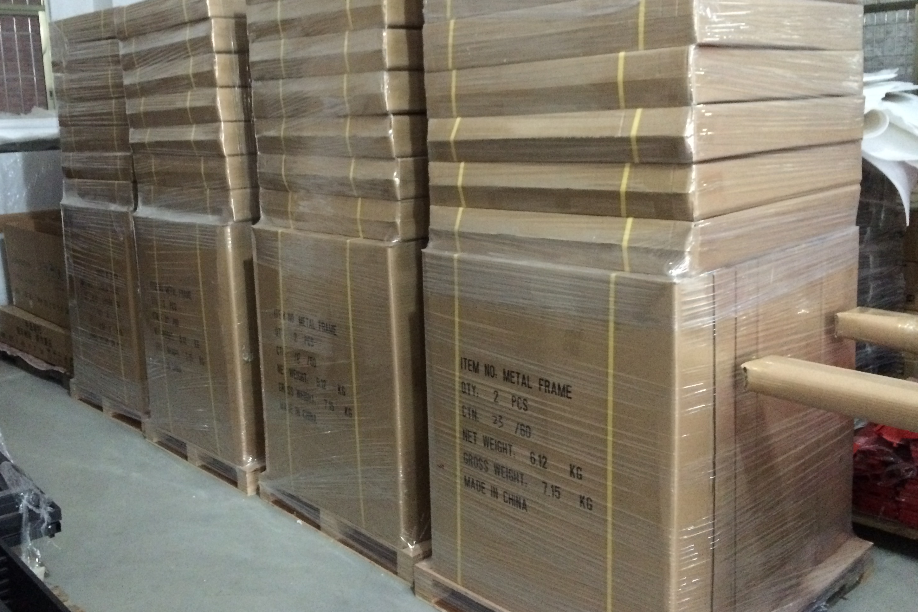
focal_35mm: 34
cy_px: 240
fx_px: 867
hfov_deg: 55.6
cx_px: 403
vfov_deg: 38.7
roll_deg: +1.7
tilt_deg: -8.9
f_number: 2.2
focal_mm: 4.15
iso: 400
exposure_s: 1/15
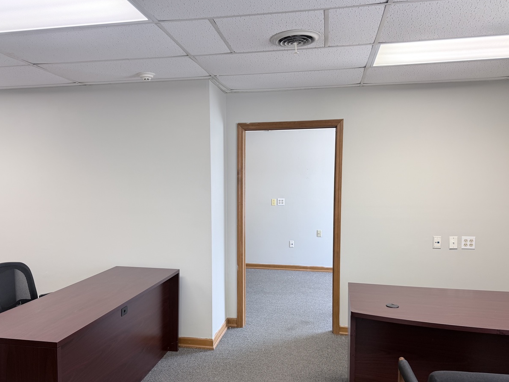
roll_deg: -0.2
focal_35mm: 29
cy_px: 218
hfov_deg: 61.6
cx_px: 243
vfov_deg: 48.1
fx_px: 426
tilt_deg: -5.3
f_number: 1.78
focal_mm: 6.76
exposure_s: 1/118
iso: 100
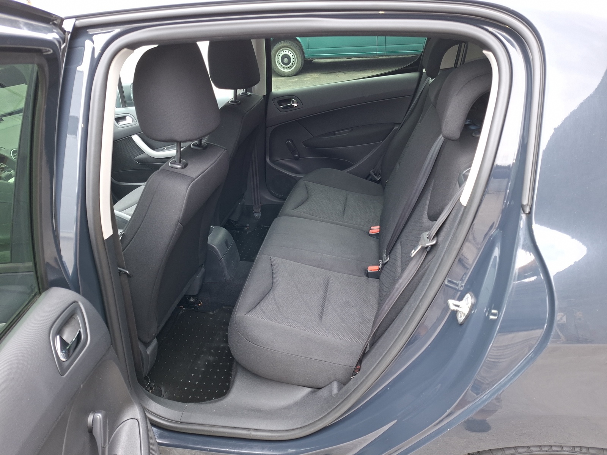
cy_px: 228
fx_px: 403
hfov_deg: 73.9
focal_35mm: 23
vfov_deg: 58.9
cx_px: 304
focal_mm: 5.54
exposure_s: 1/100
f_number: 1.8
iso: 50
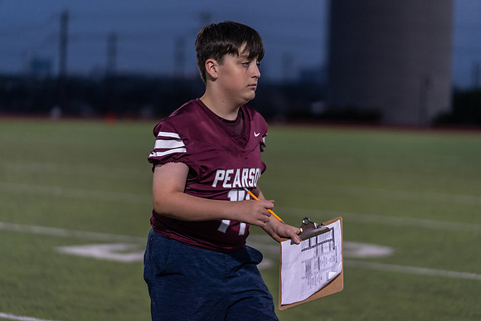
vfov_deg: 11.2
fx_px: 1644
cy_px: 160
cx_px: 240
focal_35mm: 123
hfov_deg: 16.6
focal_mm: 123
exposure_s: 1/1000
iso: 2500
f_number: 2.8
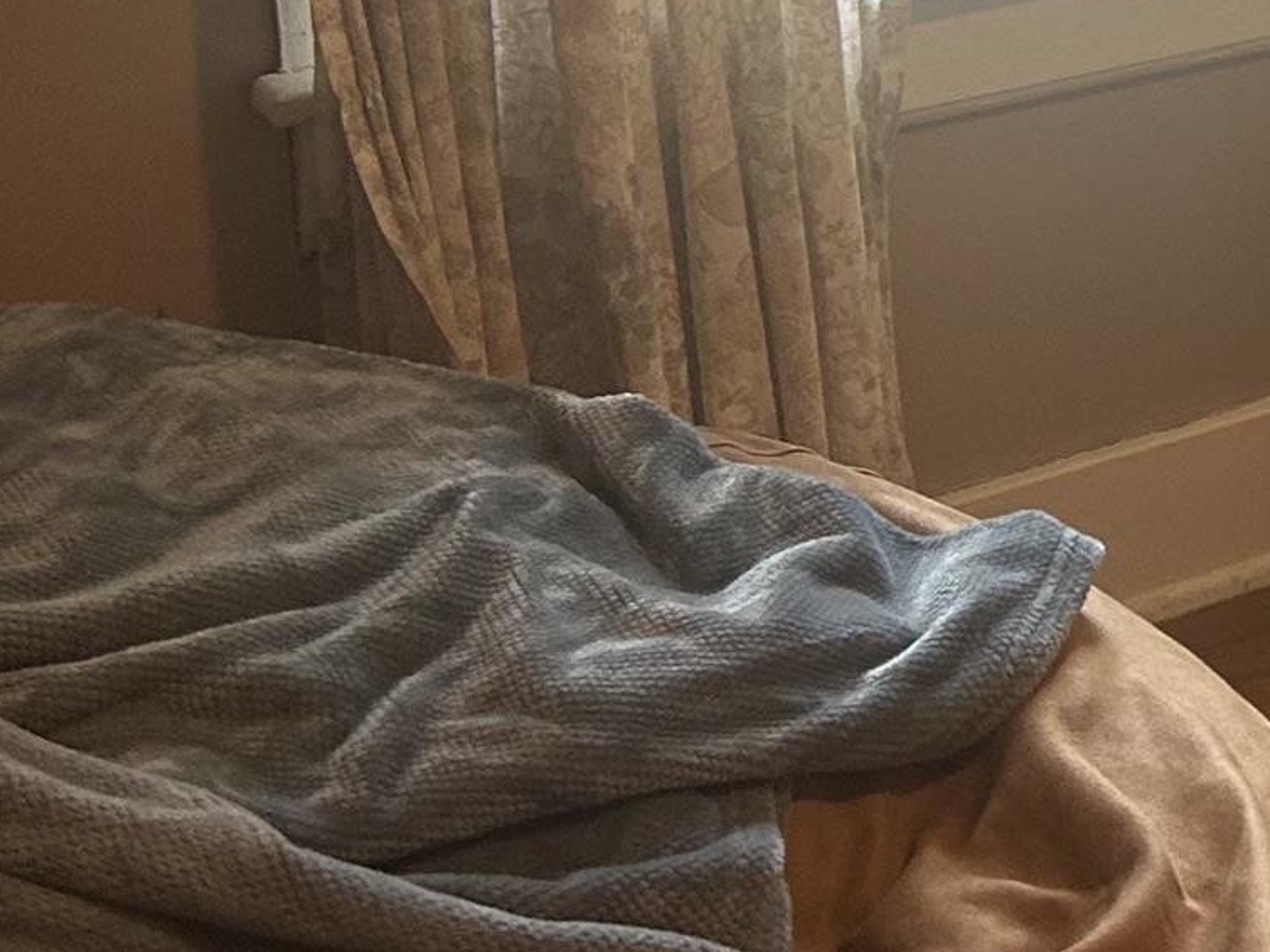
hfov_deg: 16.1
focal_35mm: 106
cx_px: 2176
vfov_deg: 13.0
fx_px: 3888
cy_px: -561
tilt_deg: -10.7
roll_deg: +2.1
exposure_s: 1/60
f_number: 1.5
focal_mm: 5.7
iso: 80
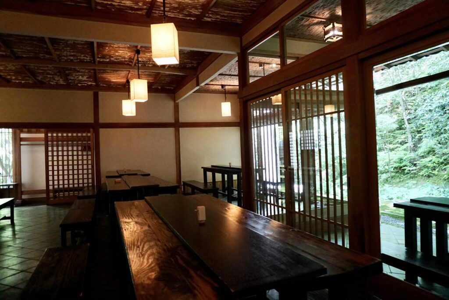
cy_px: 150
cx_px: 224
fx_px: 299
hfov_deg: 73.7
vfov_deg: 53.2
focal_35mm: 24
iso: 2500
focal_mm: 16
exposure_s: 1/160
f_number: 3.5
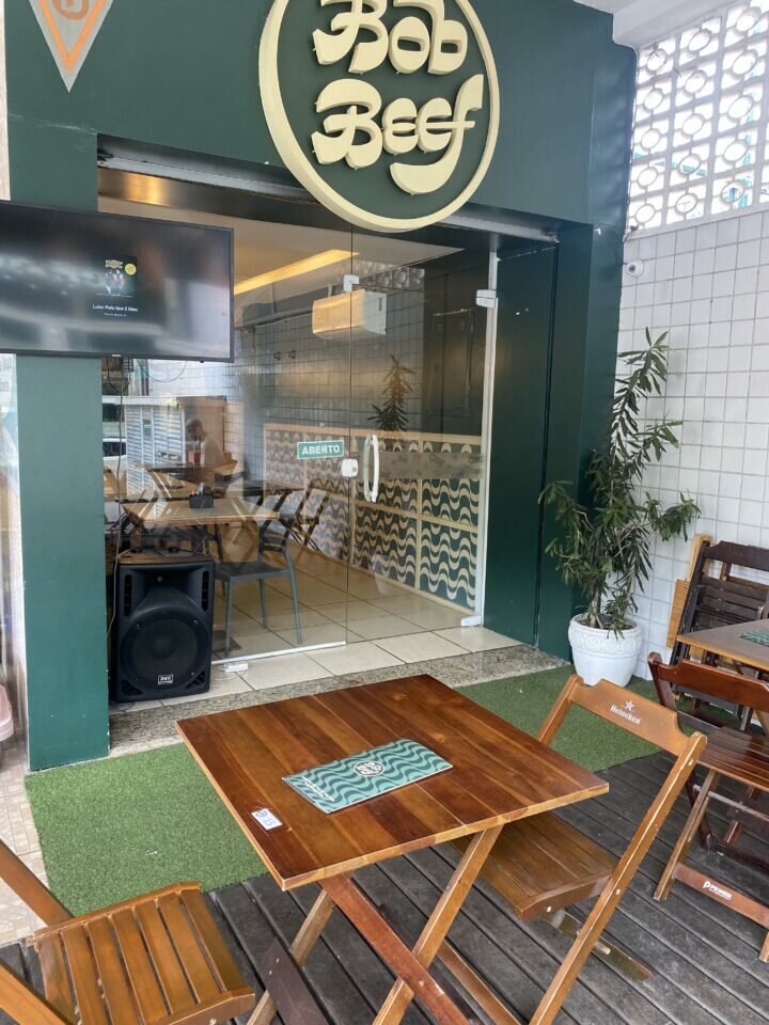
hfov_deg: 53.1
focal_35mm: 26
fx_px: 770
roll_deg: -1.5
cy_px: 512
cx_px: 384
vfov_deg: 67.3
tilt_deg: -6.7
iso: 125
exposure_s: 1/120
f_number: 1.8
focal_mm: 4.25
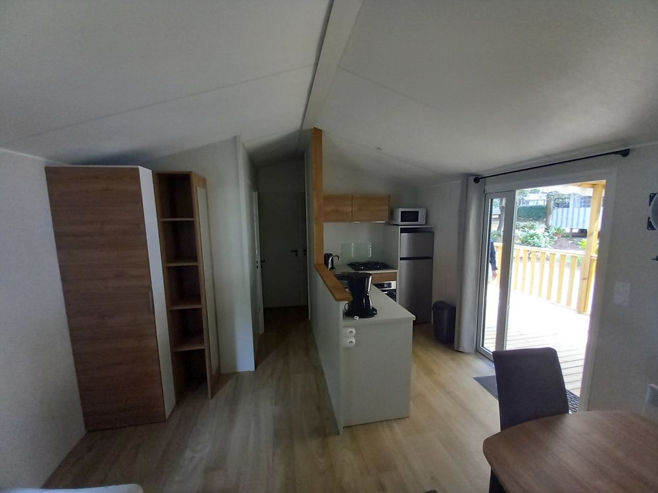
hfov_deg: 106.2
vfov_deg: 89.9
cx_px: 329
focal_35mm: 13
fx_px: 247
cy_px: 246
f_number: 2.2
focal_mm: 1.13
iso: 250
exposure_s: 1/50
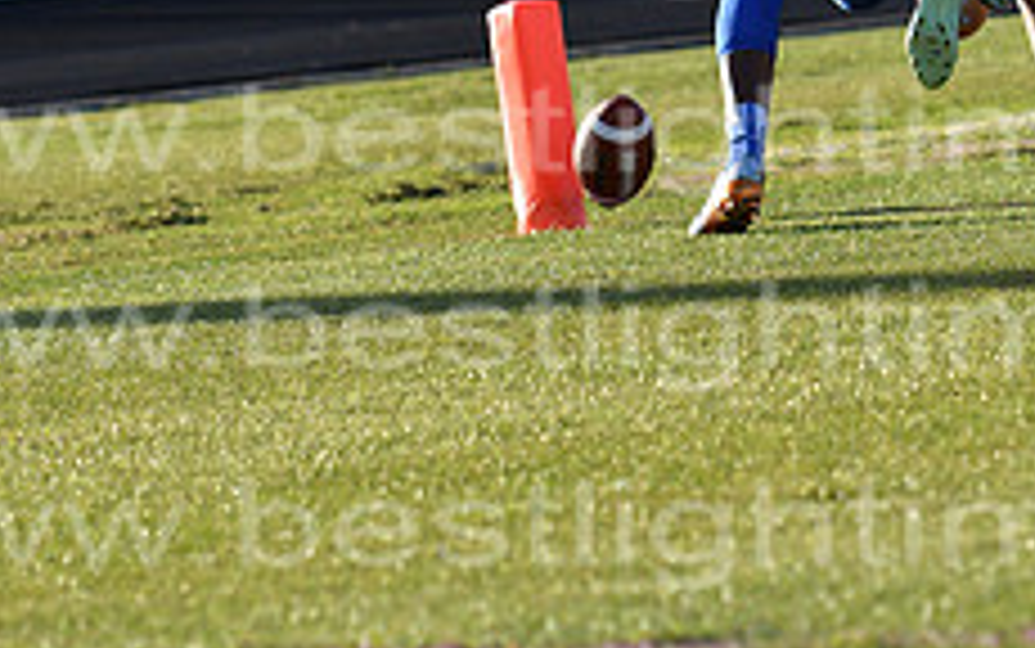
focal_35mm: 448
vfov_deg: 2.9
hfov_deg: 4.7
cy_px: -155
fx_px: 12643
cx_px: 828
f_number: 4
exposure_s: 1/3200
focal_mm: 116
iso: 400
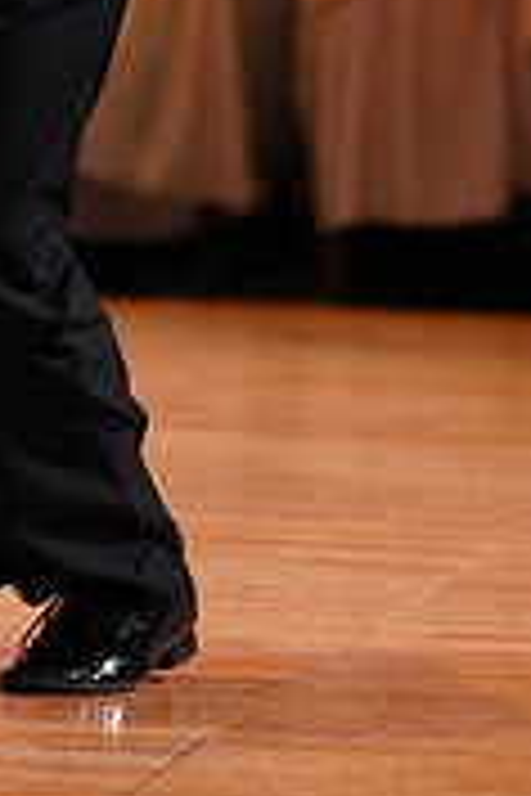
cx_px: -110
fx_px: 12212
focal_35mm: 552
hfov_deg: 2.5
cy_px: -315
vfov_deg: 3.7
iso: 2000
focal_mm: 168
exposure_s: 1/400
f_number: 2.8
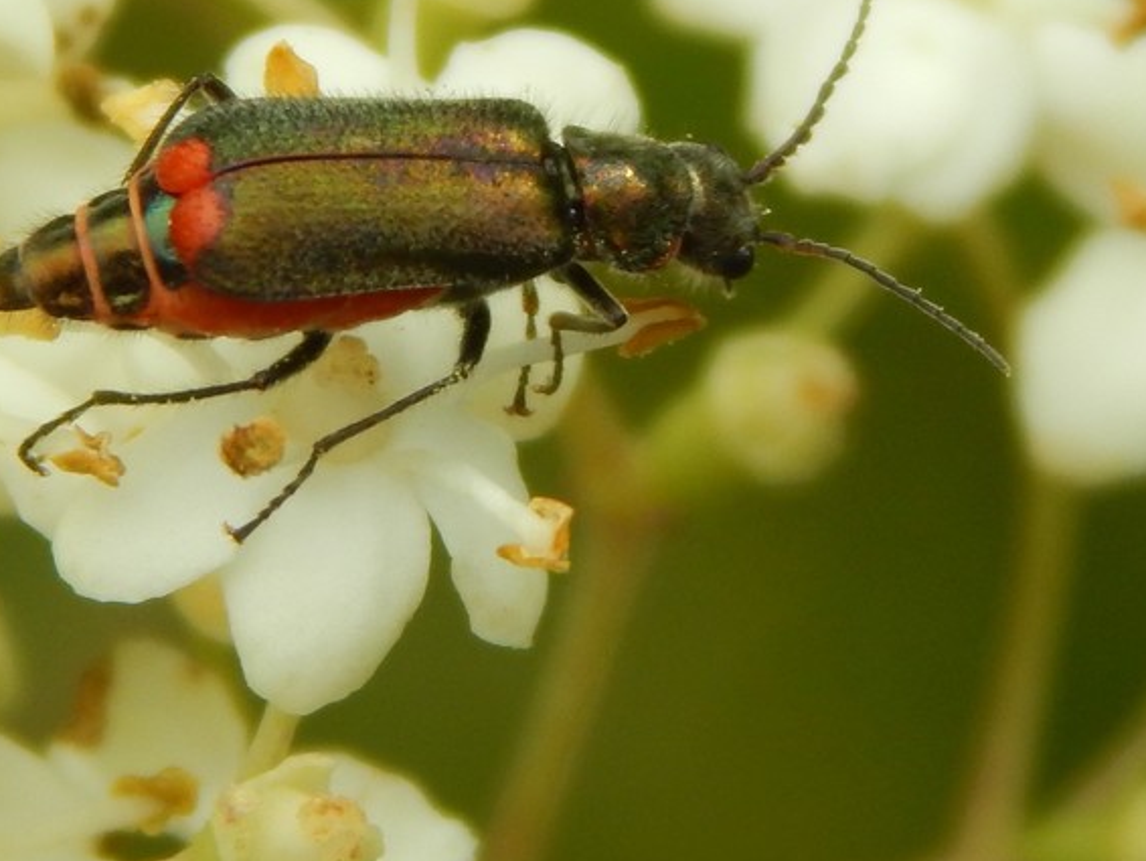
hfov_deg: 6.3
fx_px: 10333
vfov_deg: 4.8
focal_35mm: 312
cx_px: 430
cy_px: 249
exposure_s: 1/250
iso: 125
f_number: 5.4
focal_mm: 37.1
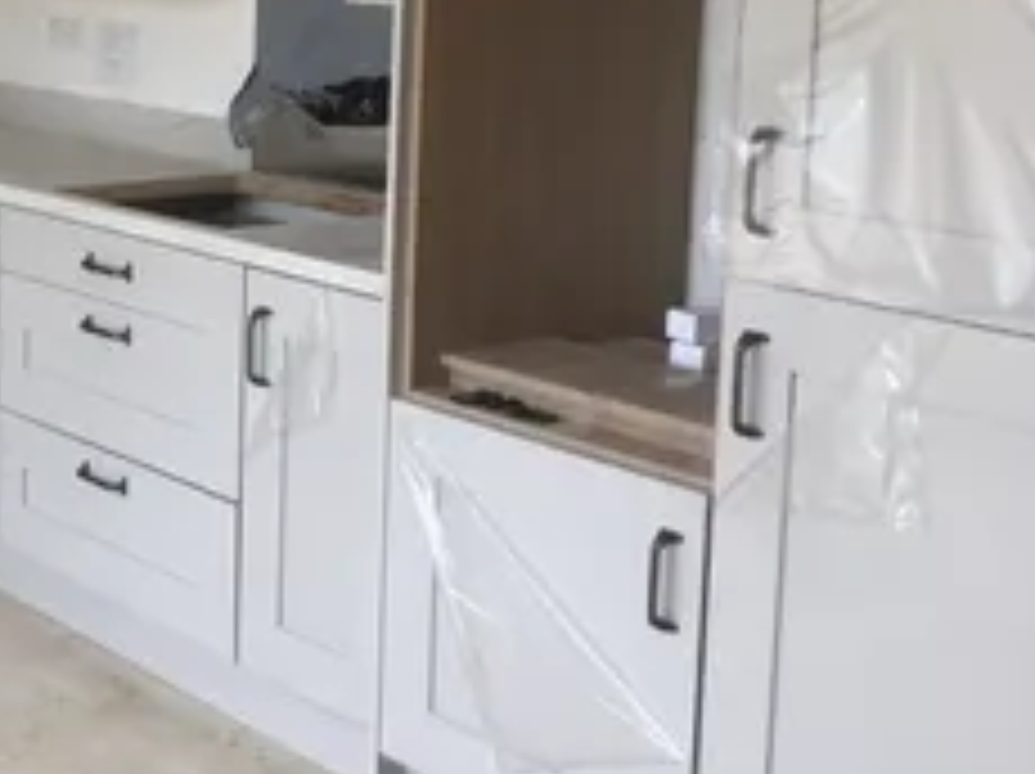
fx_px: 2151
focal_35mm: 72
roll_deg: +0.5
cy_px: 180
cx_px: -230
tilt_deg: -8.9
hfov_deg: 24.4
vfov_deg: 20.2
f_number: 2.2
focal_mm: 4.15
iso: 25
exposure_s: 1/108
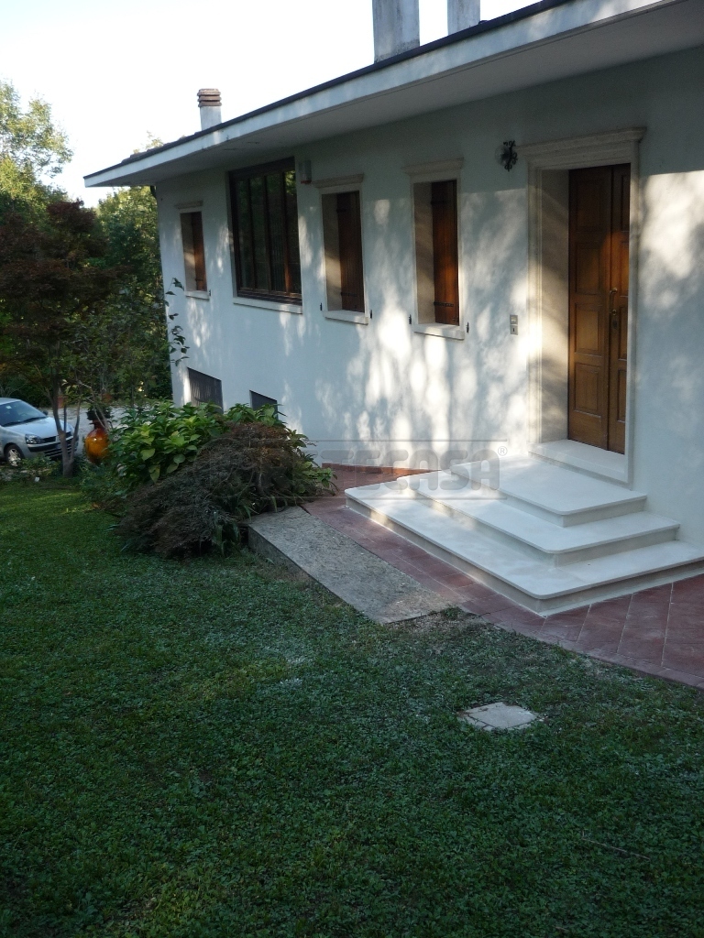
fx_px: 922
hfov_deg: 41.8
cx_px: 352
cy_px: 469
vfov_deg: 54.0
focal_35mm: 34
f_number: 2.8
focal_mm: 5.5
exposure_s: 1/250
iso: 100
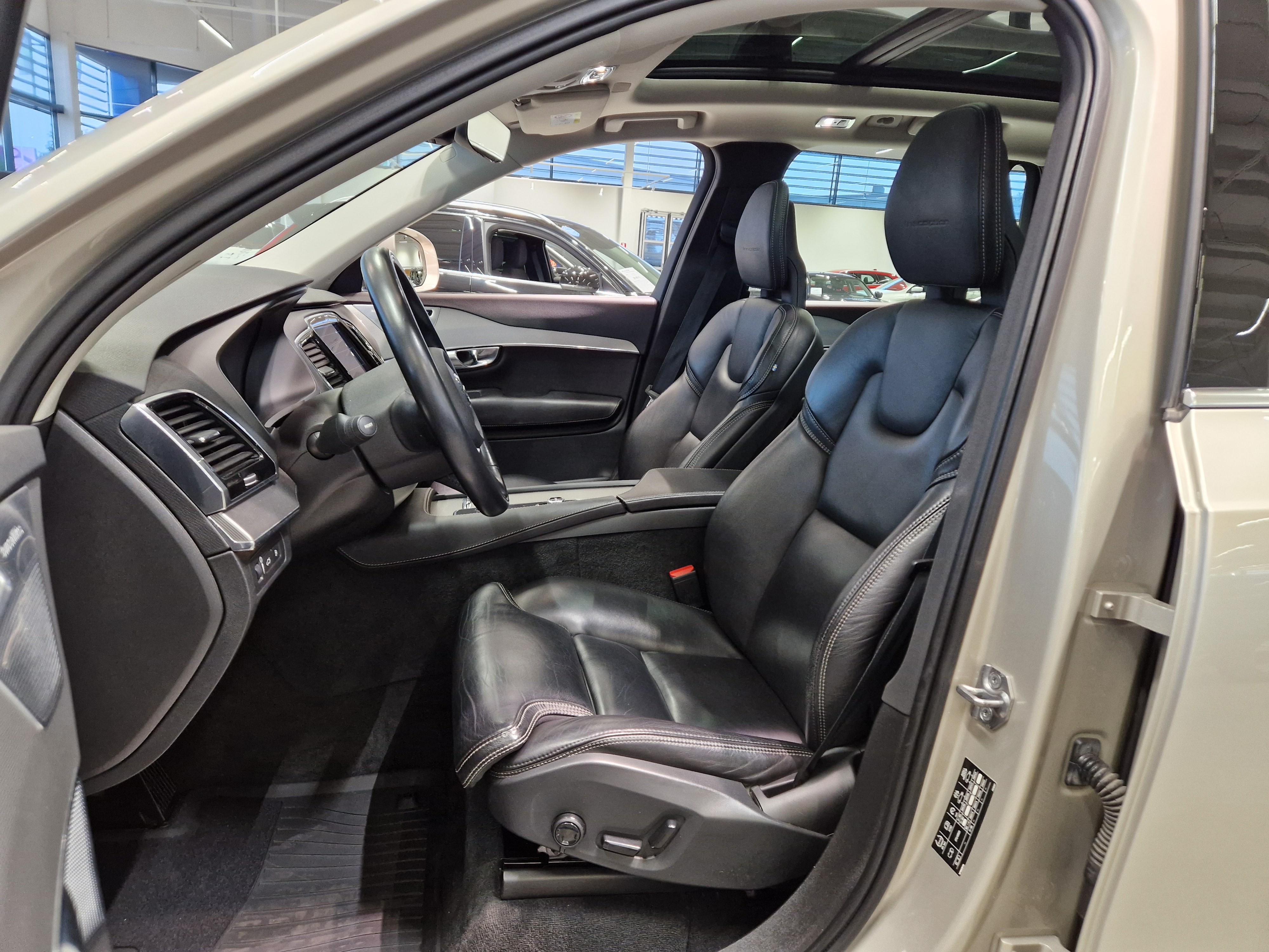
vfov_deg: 58.9
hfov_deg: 73.9
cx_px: 634
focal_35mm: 23
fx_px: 843
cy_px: 476
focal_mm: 5.4
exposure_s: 1/100
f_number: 1.8
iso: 320
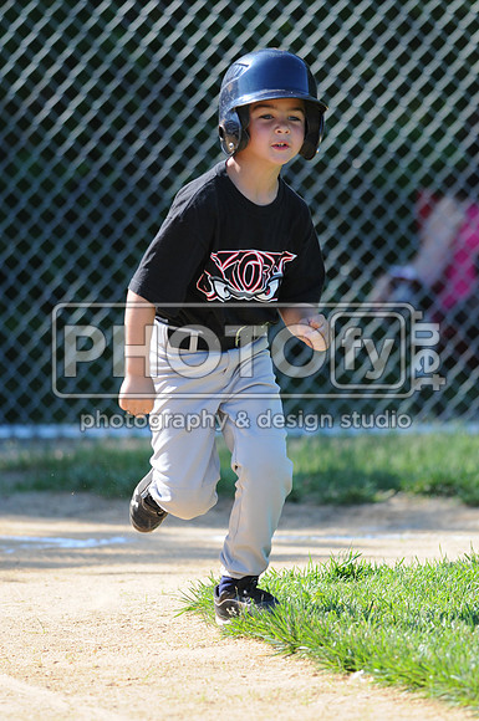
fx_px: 9007
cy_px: 360
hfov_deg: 3.0
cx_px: 240
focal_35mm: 450
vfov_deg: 4.6
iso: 400
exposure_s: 1/1000
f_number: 4
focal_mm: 300
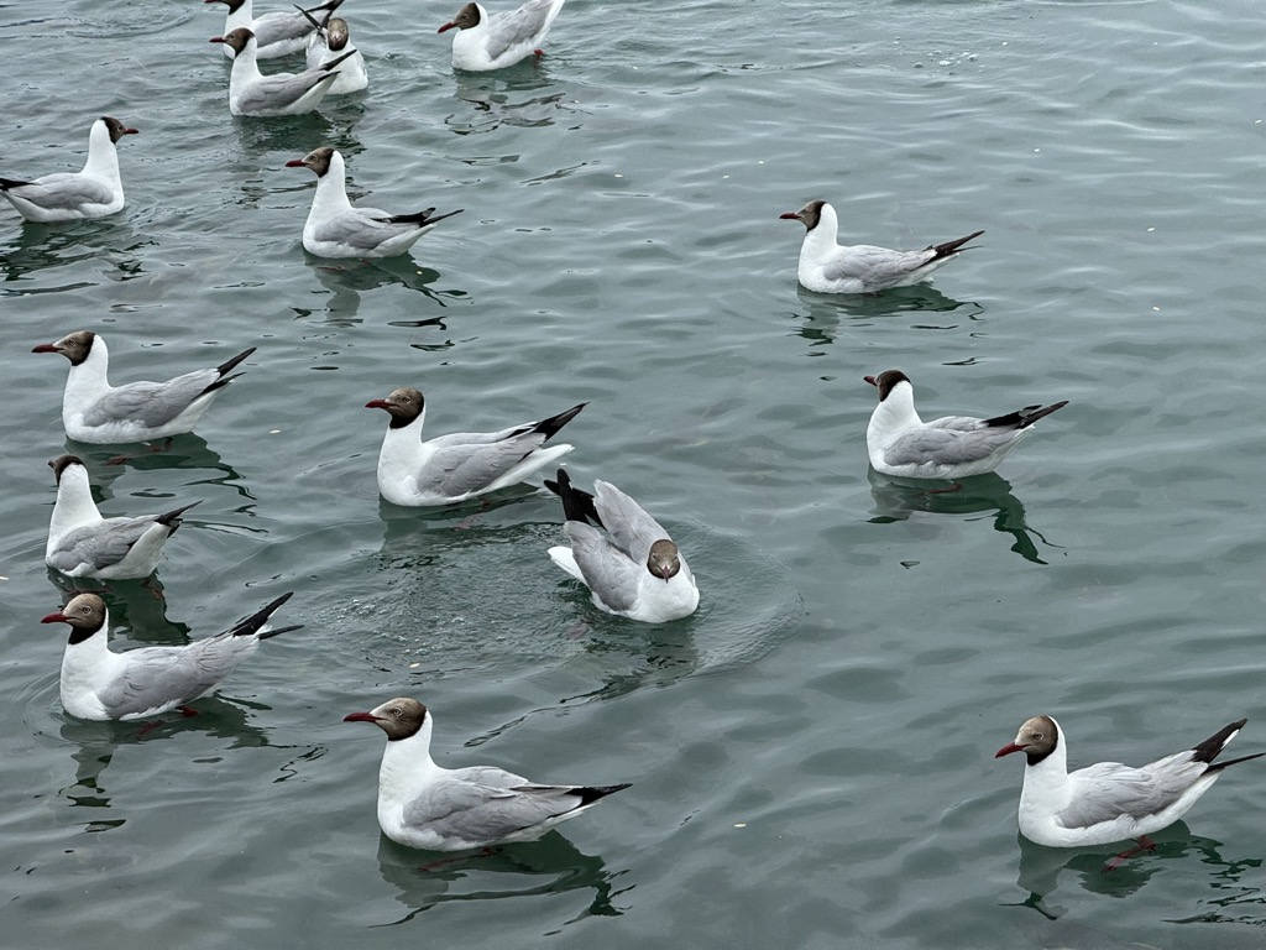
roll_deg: +1.4
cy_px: 475
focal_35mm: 120
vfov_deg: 12.3
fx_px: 4389
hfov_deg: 16.4
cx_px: 633
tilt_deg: -18.8
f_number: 2.8
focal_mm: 15.66
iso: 50
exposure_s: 1/274
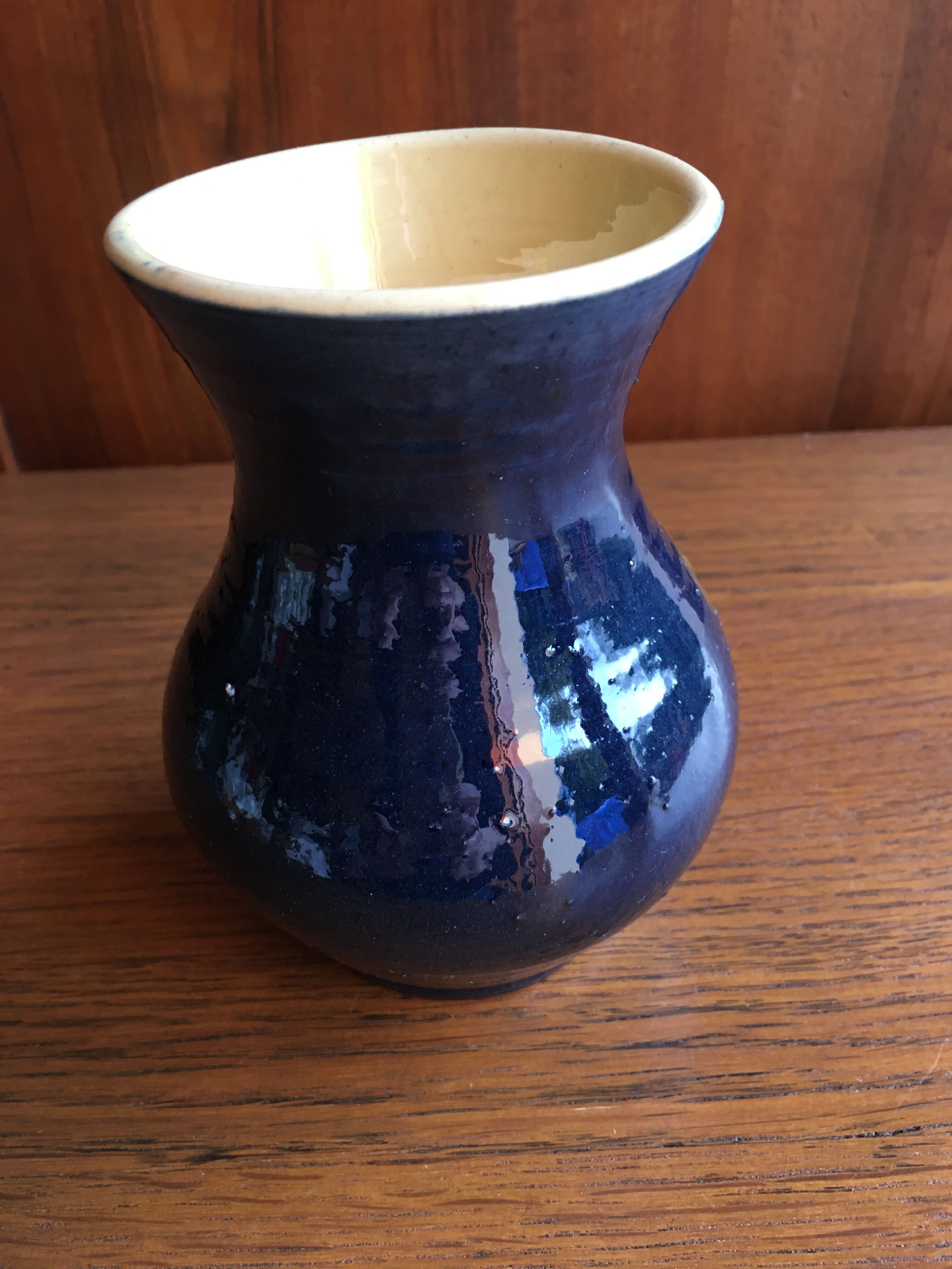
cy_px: 634
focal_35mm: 29
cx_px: 476
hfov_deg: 48.2
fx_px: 1063
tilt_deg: -35.1
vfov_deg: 61.7
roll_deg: +2.6
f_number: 2.2
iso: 125
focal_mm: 4.15
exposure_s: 1/33
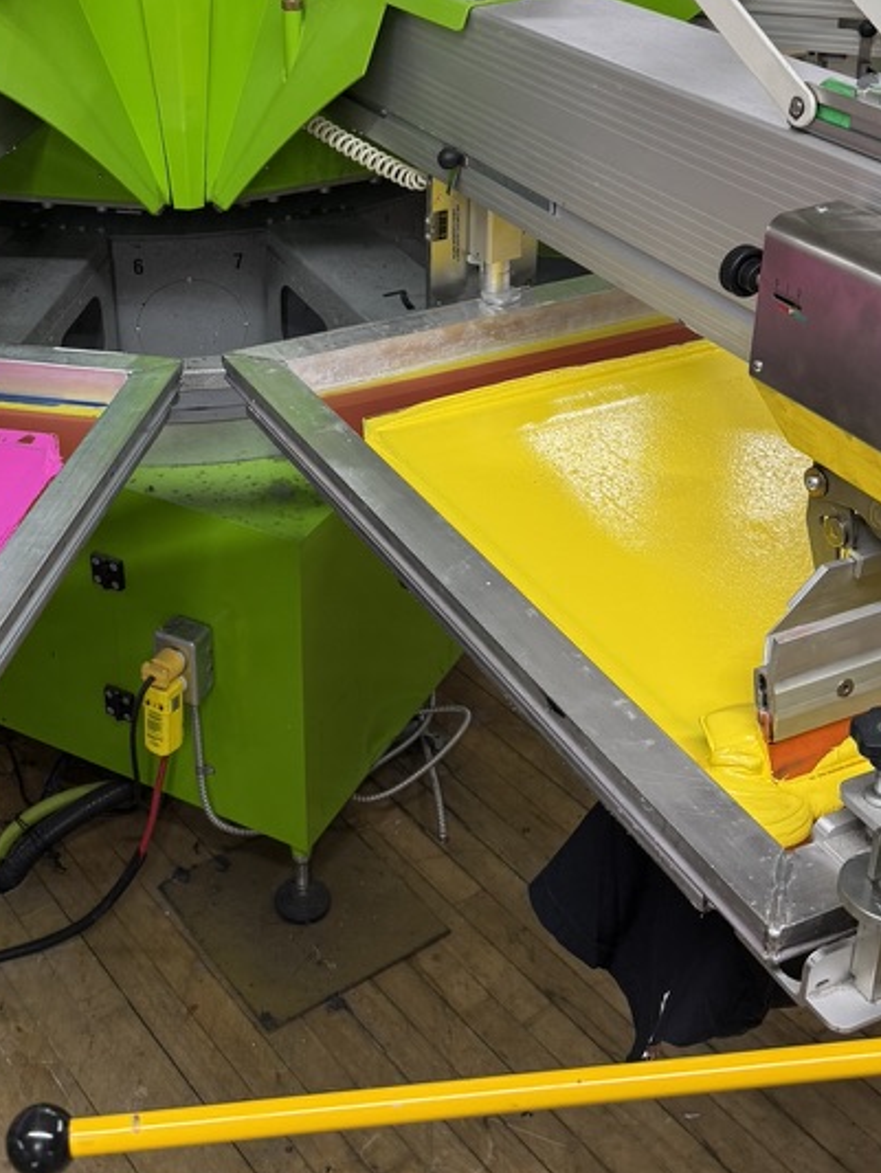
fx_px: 1560
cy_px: 435
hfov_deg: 31.3
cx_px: 288
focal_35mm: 46
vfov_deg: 40.9
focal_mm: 6.76
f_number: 1.78
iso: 160
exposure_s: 1/111
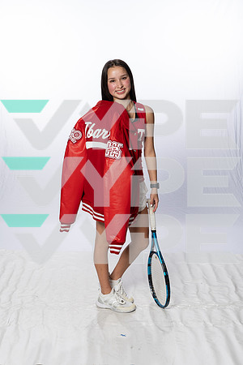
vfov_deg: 35.1
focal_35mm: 57
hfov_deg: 23.8
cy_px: 182
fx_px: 577
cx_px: 122
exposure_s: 1/250
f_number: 8
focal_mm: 57
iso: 640
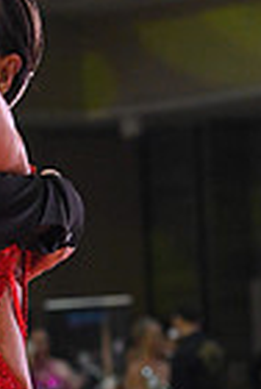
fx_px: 3798
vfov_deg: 5.8
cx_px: -190
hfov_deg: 3.9
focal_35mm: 351
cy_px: 586
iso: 2500
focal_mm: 85
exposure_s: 1/320
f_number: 5
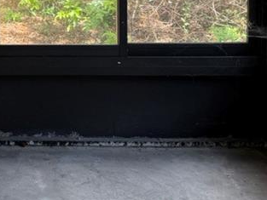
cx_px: -72
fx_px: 710
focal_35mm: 92
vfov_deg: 15.2
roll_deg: +0.8
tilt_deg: -5.0
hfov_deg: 19.7
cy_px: -69
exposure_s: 1/214
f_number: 1.78
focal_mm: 6.76
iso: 64
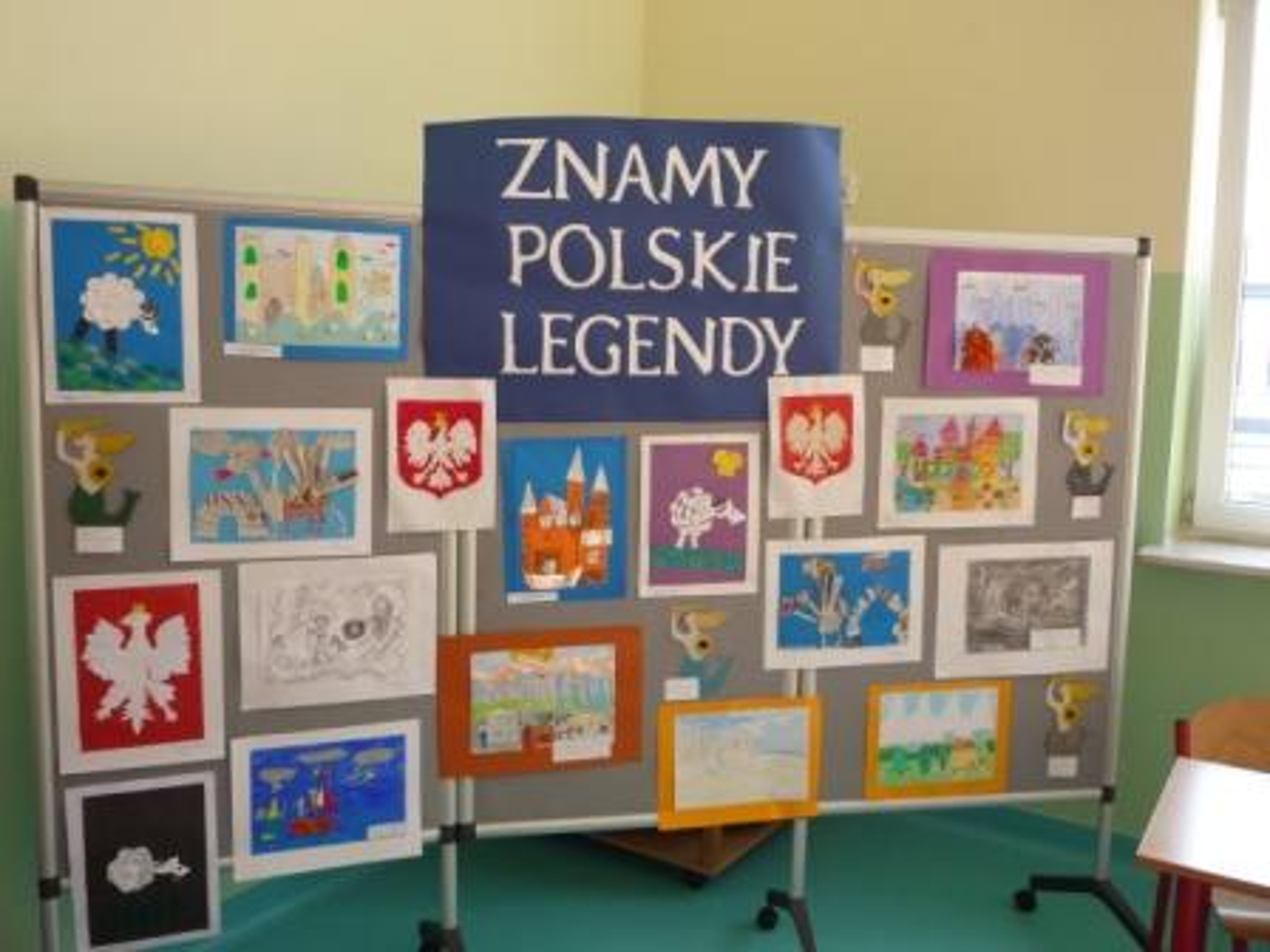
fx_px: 1101
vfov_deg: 46.8
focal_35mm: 30
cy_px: 476
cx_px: 635
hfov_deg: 60.0
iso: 100
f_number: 3.3
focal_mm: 5.2
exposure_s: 1/60
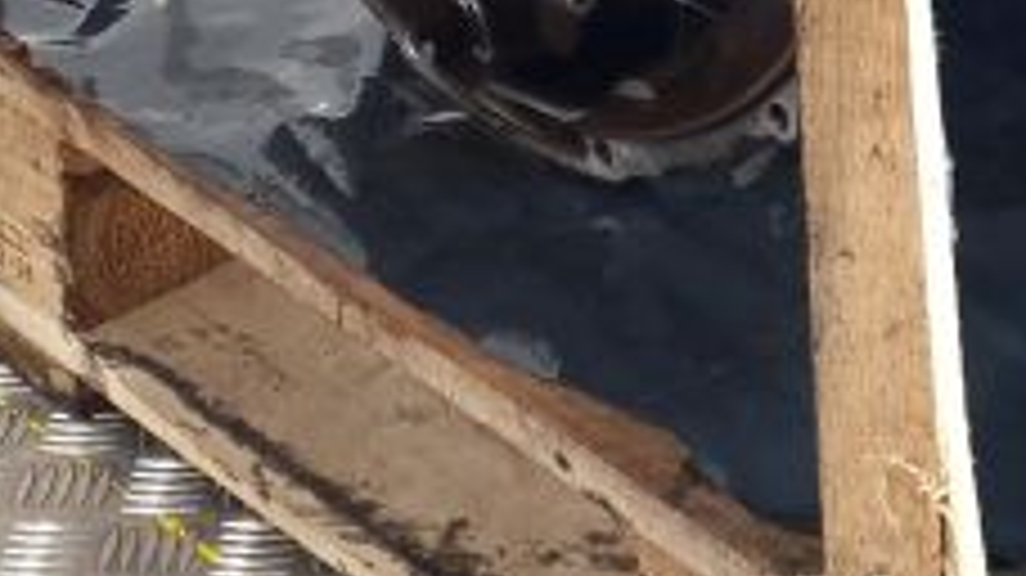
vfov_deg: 15.8
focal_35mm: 66
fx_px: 1795
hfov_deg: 30.4
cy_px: -432
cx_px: 945
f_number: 1.8
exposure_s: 1/50
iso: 100
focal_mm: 6.4
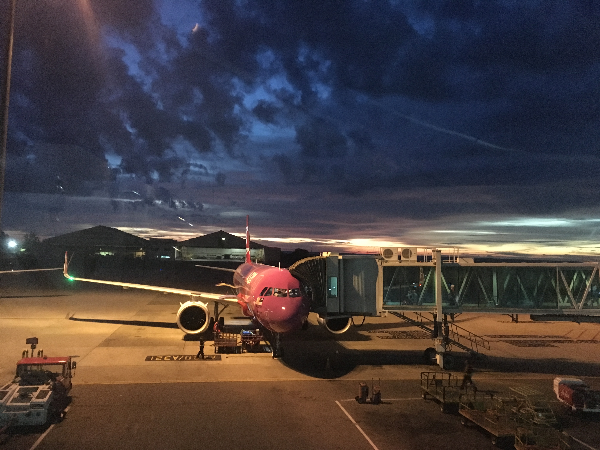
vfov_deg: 48.2
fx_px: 503
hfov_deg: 61.7
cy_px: 225
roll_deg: -1.8
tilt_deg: +2.7
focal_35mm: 29
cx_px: 300
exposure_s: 1/17
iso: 640
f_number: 2.2
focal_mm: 4.15
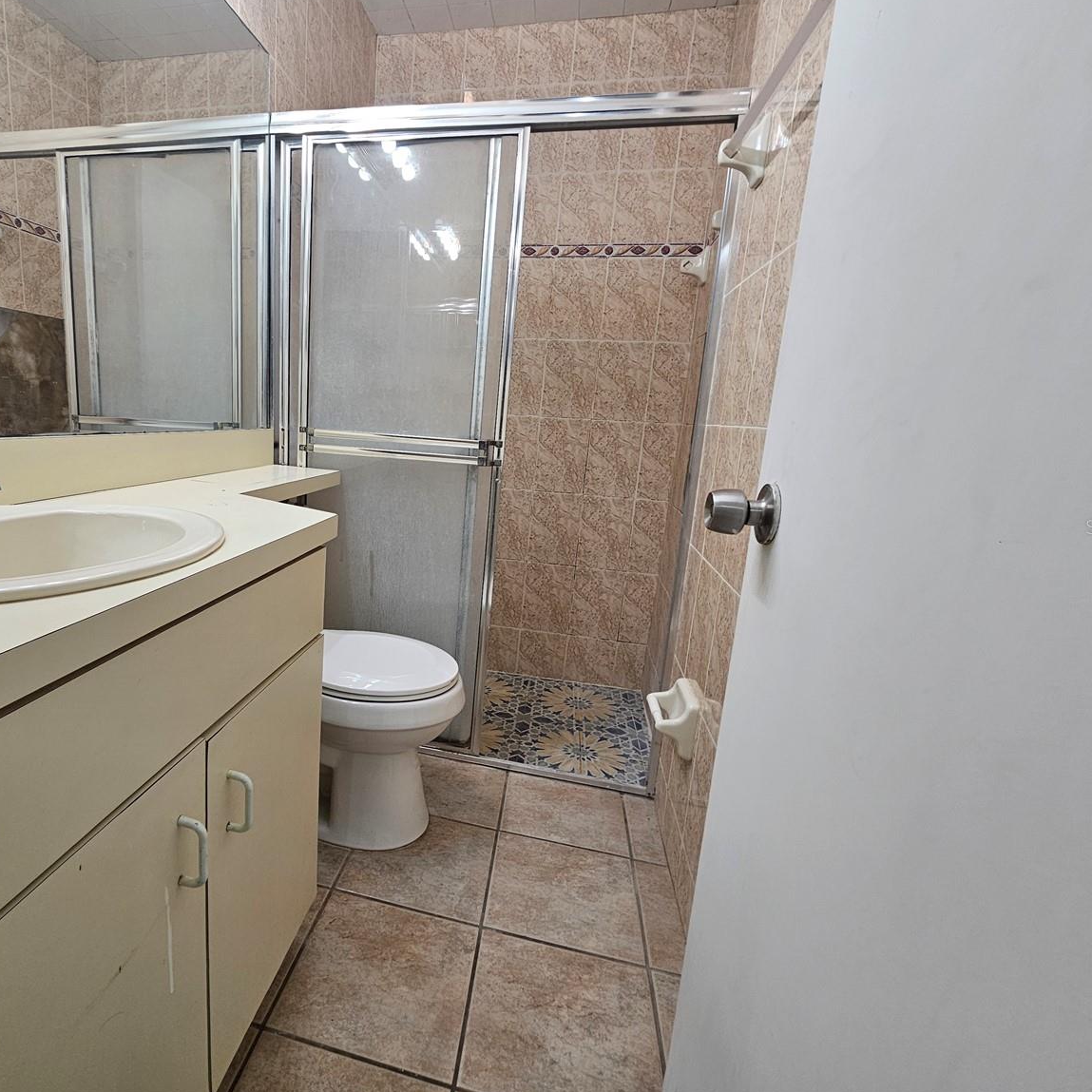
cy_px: 527
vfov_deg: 87.4
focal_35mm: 16
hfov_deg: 85.9
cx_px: 415
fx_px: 571
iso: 64
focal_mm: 2.2
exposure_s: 1/60
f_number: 2.2
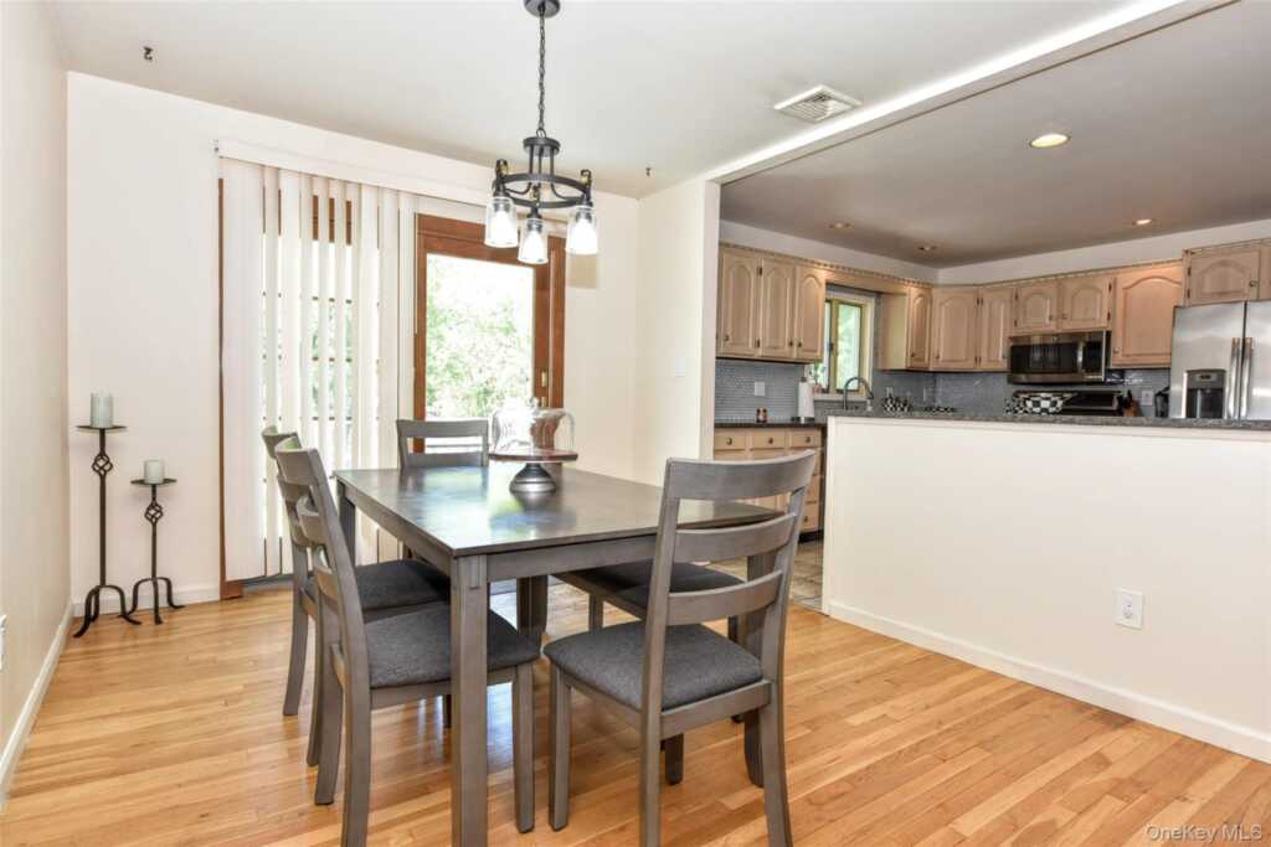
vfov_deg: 64.6
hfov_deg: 86.9
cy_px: 424
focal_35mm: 19
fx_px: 671
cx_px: 636
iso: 800
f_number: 5.6
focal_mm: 19
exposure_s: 1/125
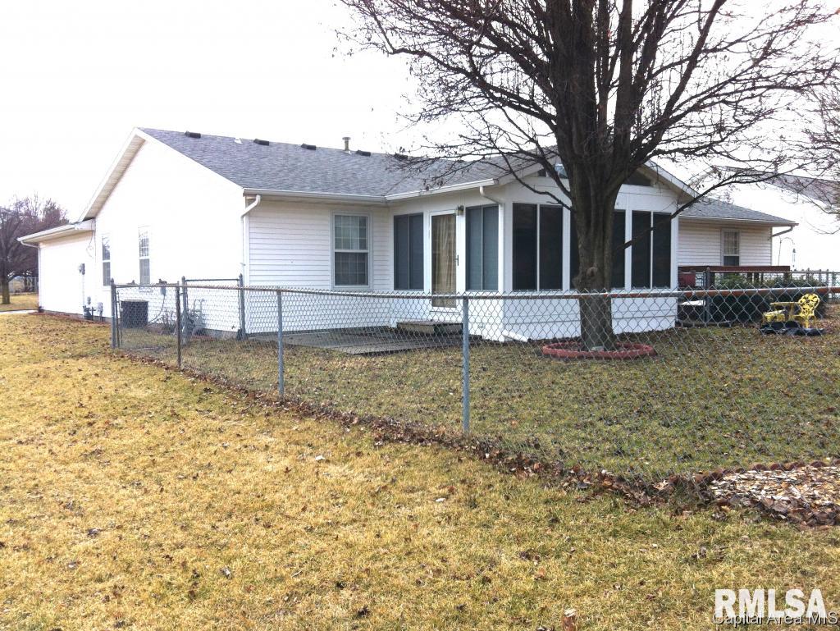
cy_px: 316
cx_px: 420
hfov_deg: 52.6
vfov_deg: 40.7
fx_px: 850
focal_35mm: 35
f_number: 2.8
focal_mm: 3.85
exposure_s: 1/887
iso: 80
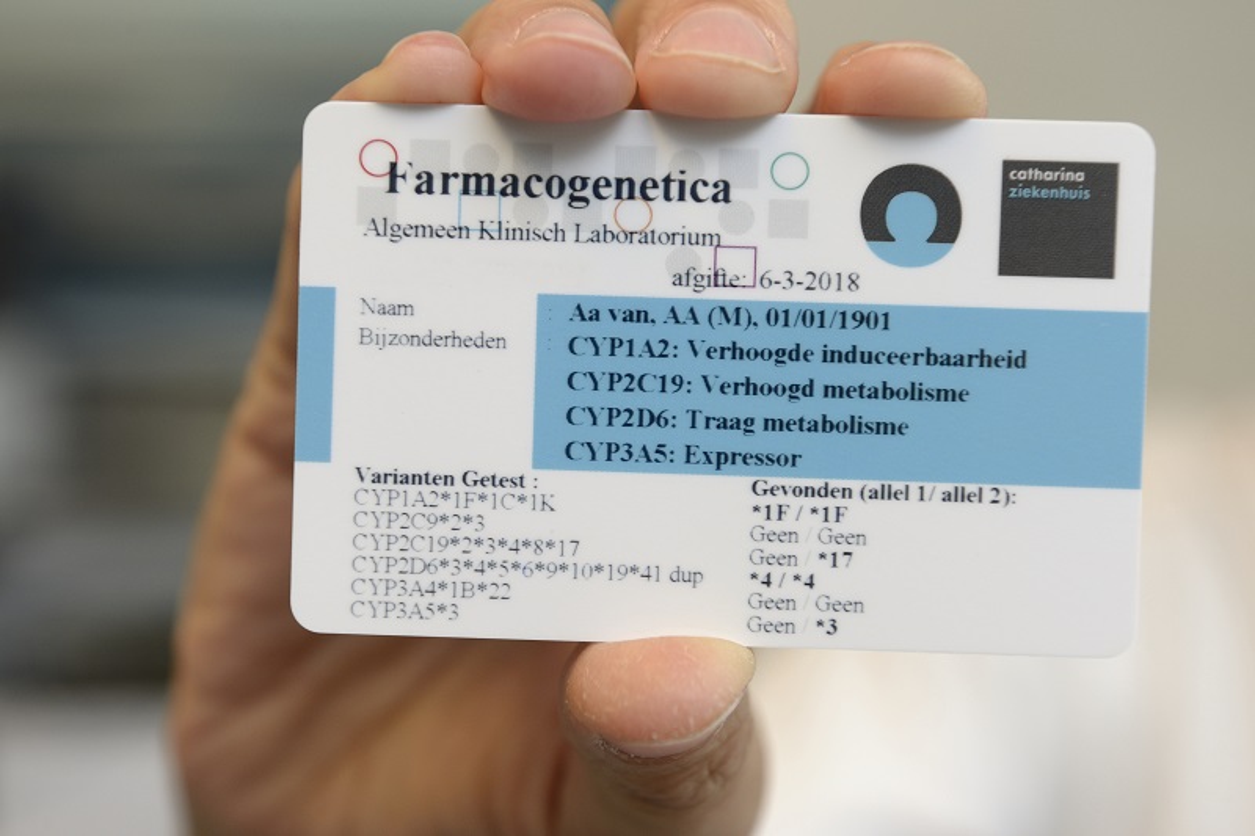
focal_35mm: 70
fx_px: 2440
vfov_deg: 19.4
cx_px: 628
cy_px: 418
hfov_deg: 28.8
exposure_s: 1/125
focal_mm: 70
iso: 500
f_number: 6.3
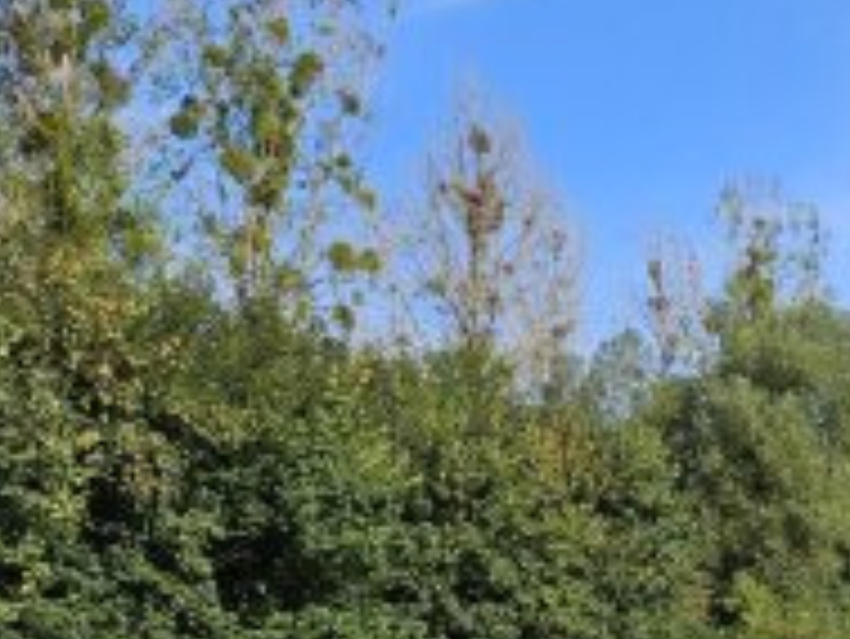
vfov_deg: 17.7
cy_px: 837
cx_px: 1286
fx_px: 1917
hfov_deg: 21.0
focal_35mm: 78
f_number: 1.8
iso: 25
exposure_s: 1/1145
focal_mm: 5.4
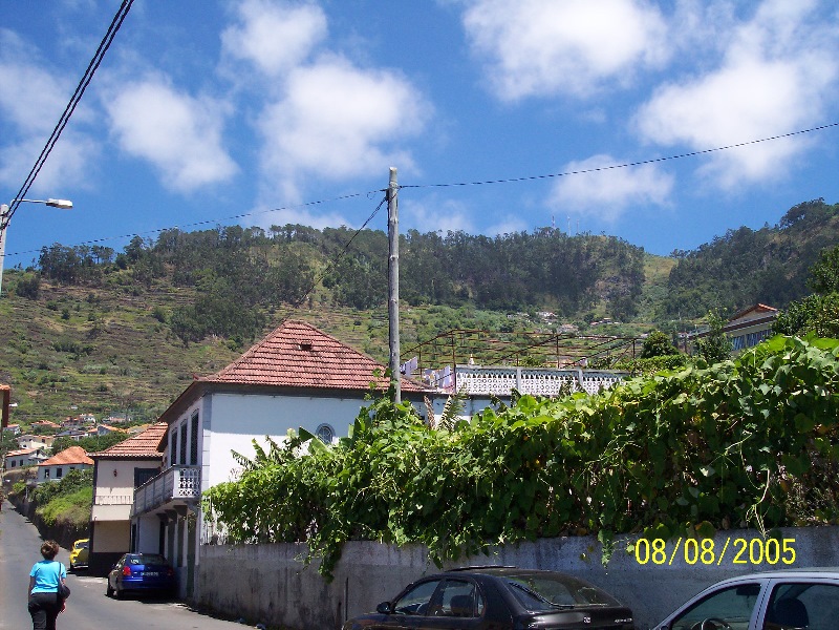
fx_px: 921
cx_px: 420
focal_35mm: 38
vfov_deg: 37.7
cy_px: 315
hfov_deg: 49.0
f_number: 4.8
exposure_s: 1/700
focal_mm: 8
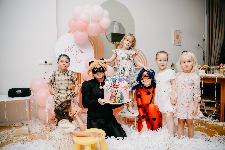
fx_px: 150
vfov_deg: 53.1
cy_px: 75
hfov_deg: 73.7
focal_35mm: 24
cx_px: 112
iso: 200
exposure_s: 1/160
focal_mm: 24
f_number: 3.2
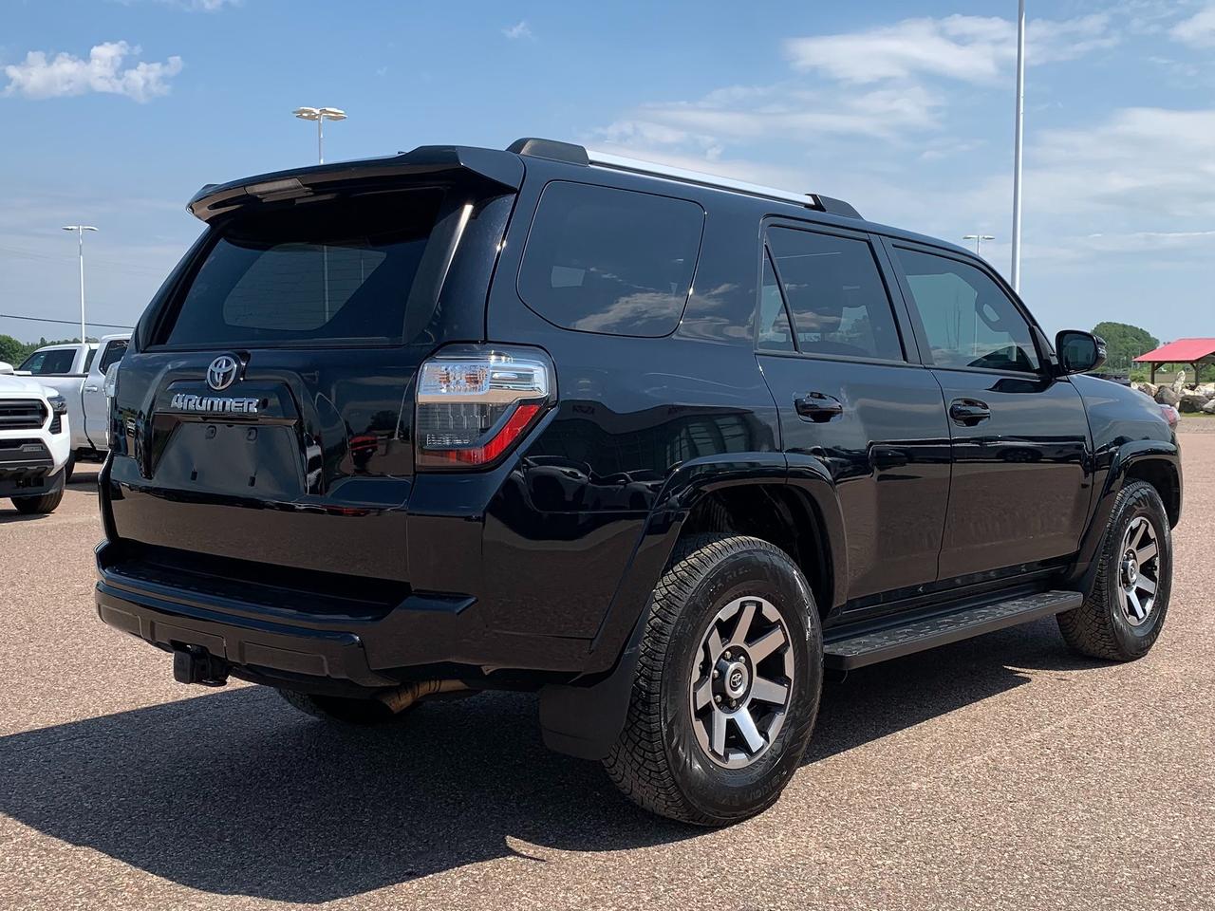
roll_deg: +0.1
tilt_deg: -7.7
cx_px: 608
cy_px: 456
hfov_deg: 67.3
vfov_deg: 53.1
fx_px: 913
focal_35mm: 26
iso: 25
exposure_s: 1/2481
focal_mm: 4.25
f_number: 1.8
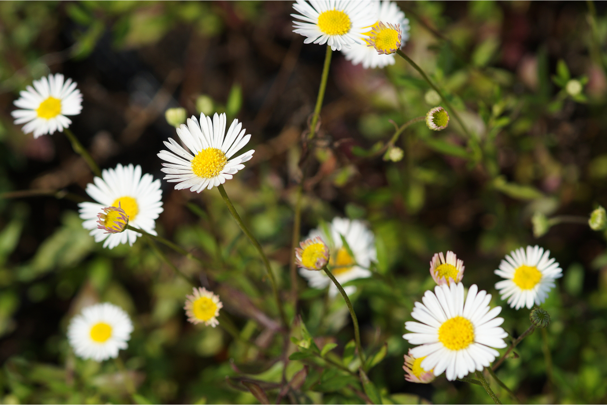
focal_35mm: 150
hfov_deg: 13.7
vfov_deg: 9.1
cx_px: 304
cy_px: 202
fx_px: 2529
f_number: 5
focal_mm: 100
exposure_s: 1/400
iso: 100
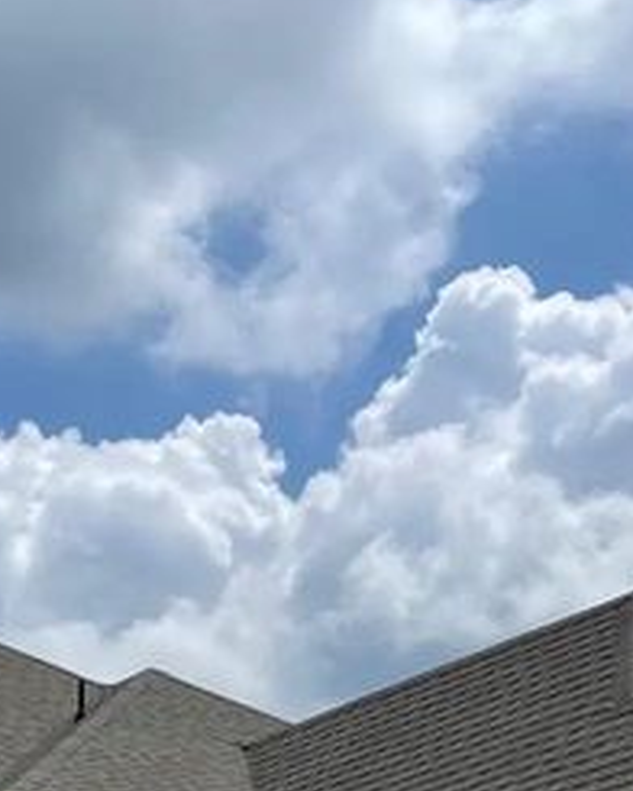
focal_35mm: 102
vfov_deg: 17.4
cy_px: 1085
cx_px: 52
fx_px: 2389
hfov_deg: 14.9
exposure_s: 1/7937
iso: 32
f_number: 1.6
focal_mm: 5.1
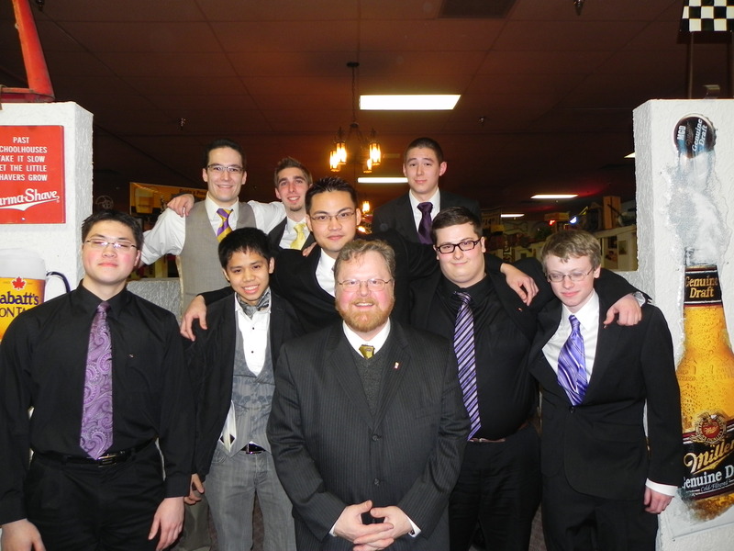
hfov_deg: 67.3
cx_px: 367
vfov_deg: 53.1
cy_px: 276
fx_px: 551
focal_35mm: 26
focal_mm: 4.6
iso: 200
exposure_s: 1/30
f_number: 2.8
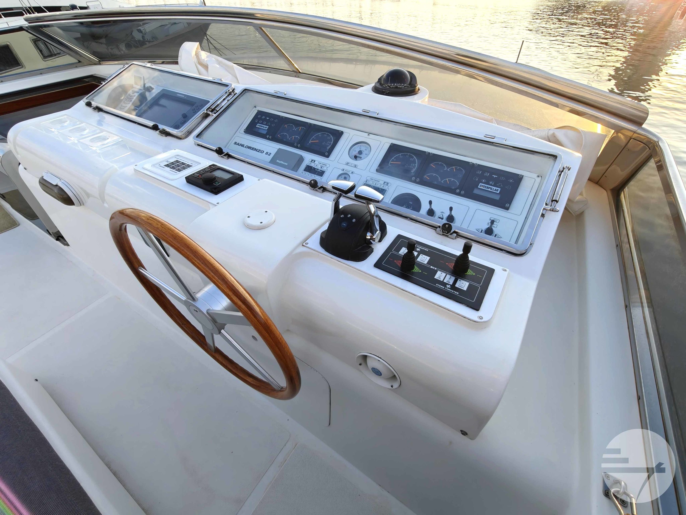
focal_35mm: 15
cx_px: 343
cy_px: 258
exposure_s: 1/186
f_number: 2
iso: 160
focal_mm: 2.3
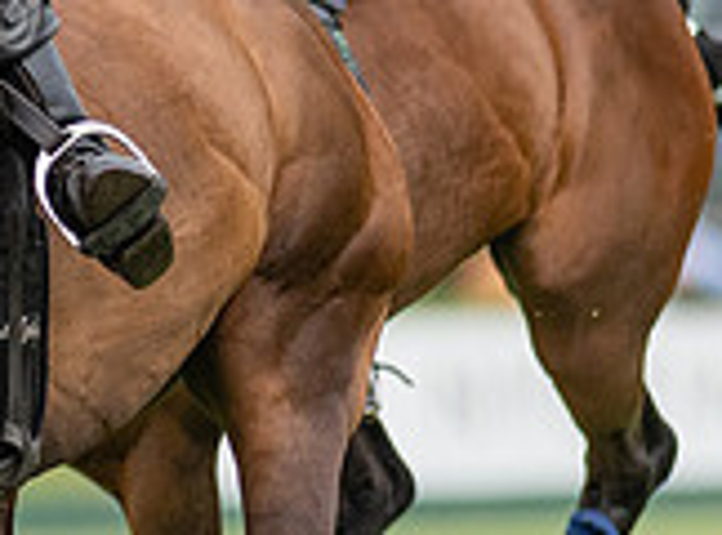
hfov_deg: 1.0
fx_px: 42423
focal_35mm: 2043
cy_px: 322
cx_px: -25
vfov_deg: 0.7
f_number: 2.8
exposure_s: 1/4000
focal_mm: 300
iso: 640
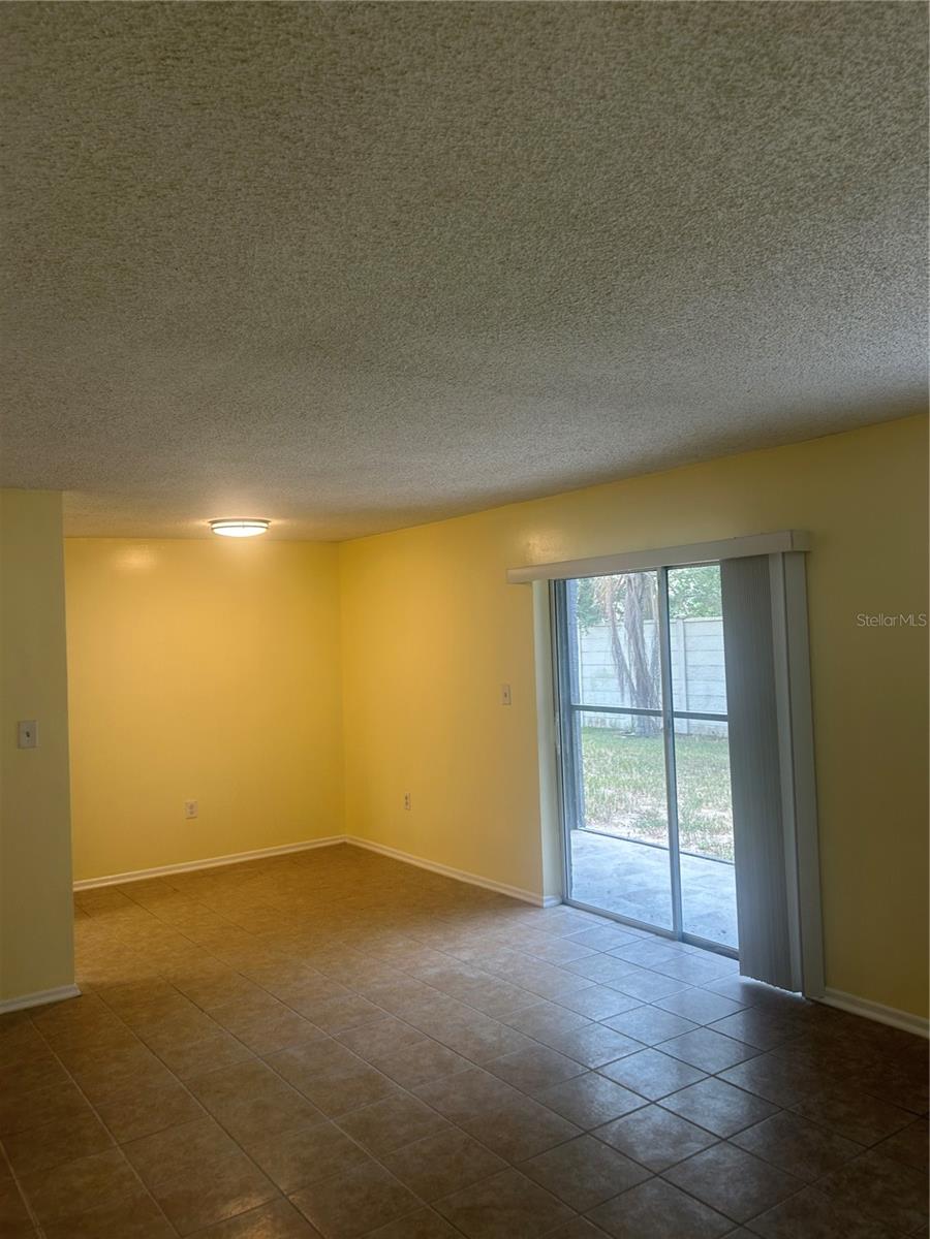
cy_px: 620
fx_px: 931
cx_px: 465
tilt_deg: +1.1
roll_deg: +2.1
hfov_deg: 53.1
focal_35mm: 26
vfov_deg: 67.3
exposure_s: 1/120
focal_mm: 5.7
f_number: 1.5
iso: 50
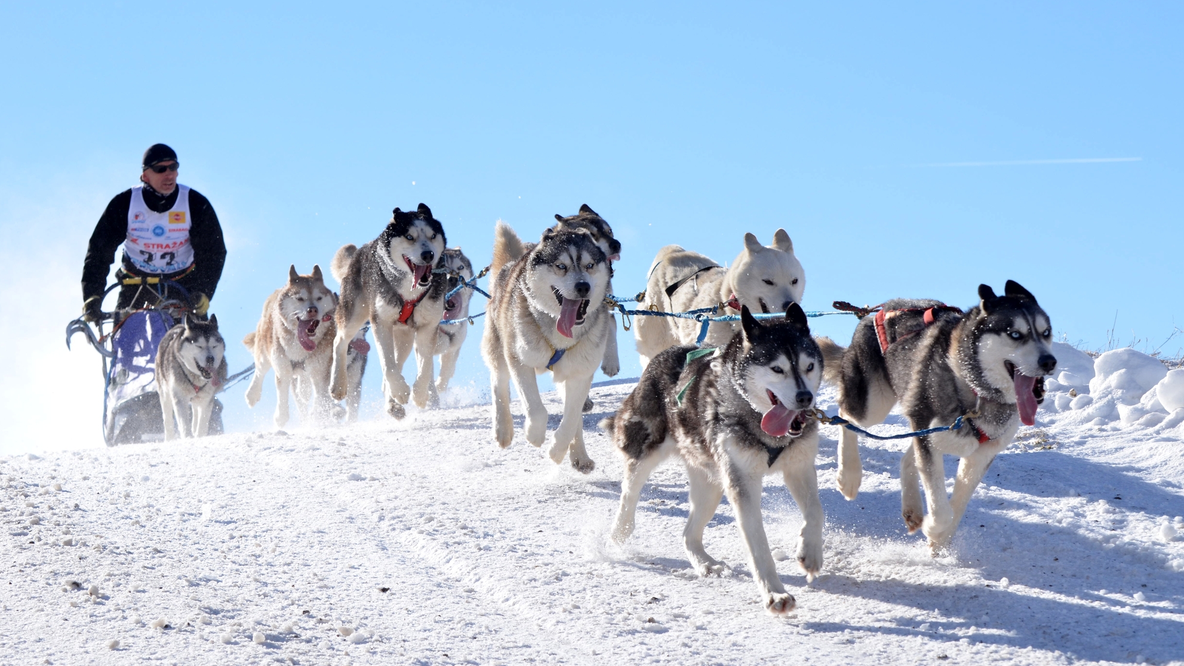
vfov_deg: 8.9
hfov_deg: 15.8
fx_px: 4270
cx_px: 590
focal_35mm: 136
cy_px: 317
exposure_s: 1/1000
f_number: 8
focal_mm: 86
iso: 400
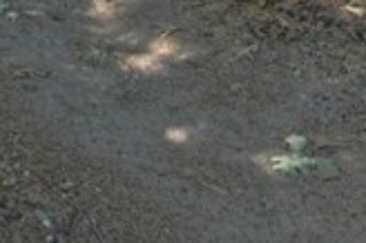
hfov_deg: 14.7
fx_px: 1077
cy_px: -507
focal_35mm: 106
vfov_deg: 9.6
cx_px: -431
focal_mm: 17
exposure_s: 1/200
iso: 100
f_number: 8
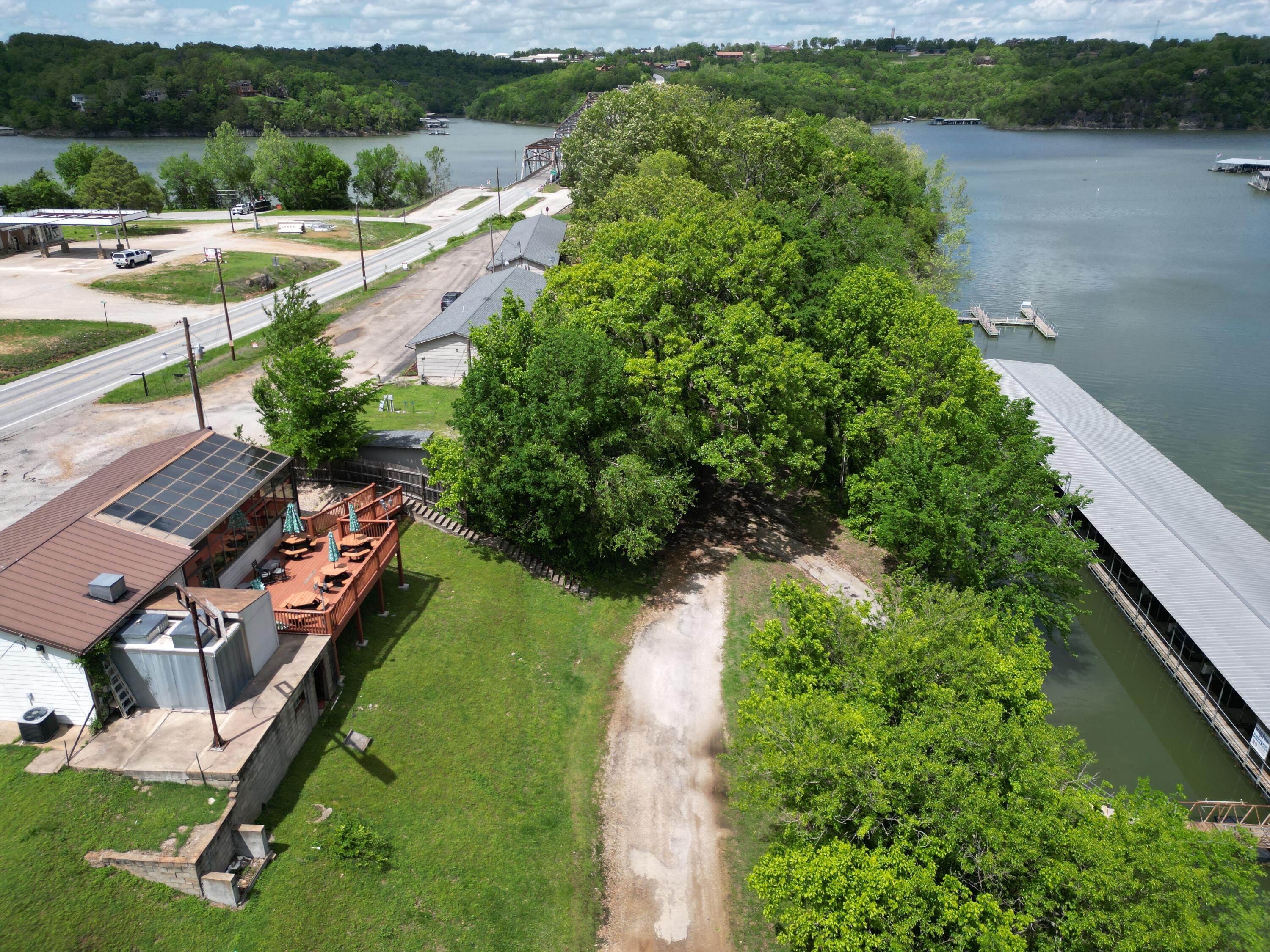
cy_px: 476
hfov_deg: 71.6
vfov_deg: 56.8
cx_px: 635
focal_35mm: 24
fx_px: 881
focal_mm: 6.72
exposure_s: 1/3000
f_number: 1.7
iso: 110
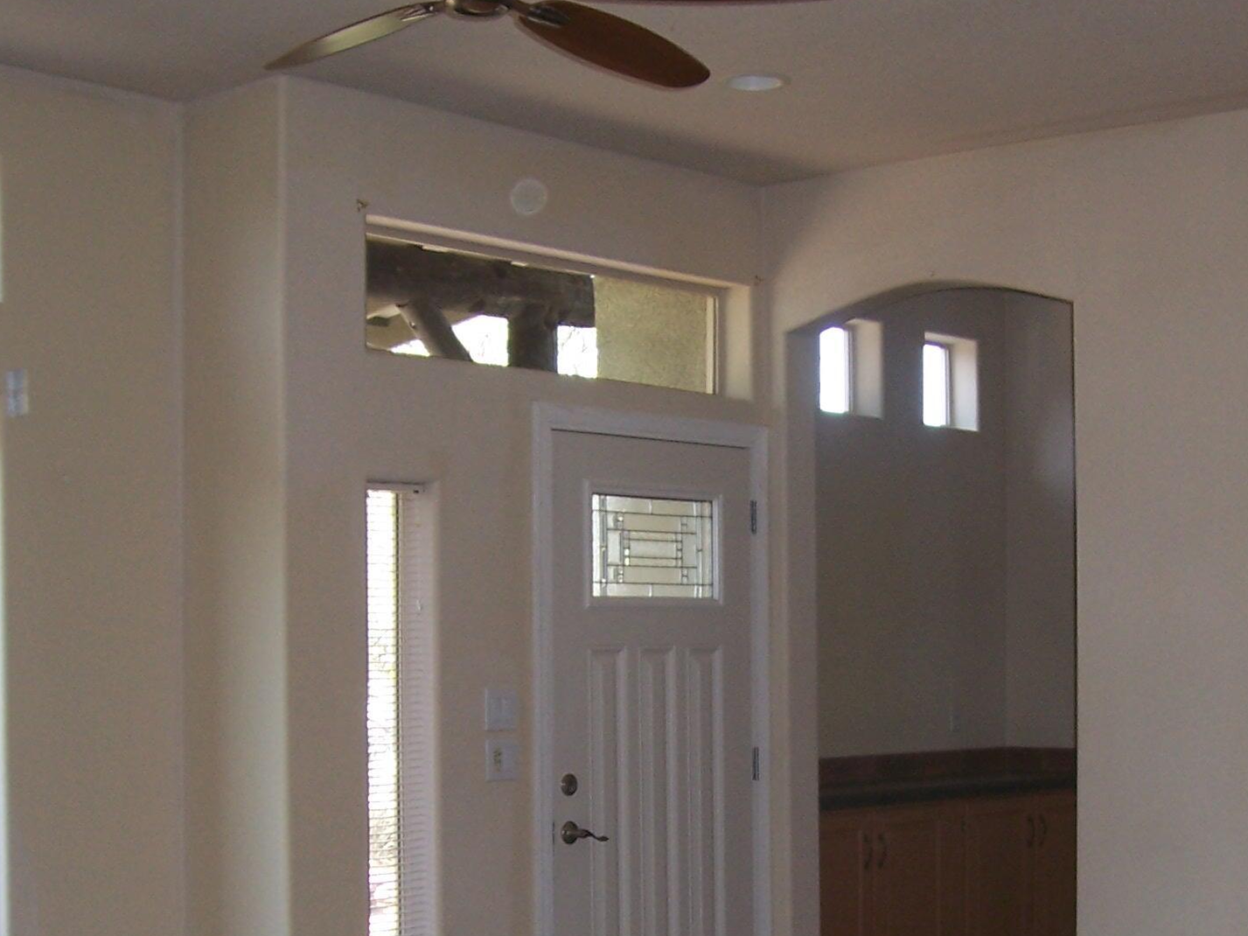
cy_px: 759
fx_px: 2199
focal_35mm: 61
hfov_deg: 31.5
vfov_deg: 23.6
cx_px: 778
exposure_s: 1/60
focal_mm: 5.6
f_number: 2.7
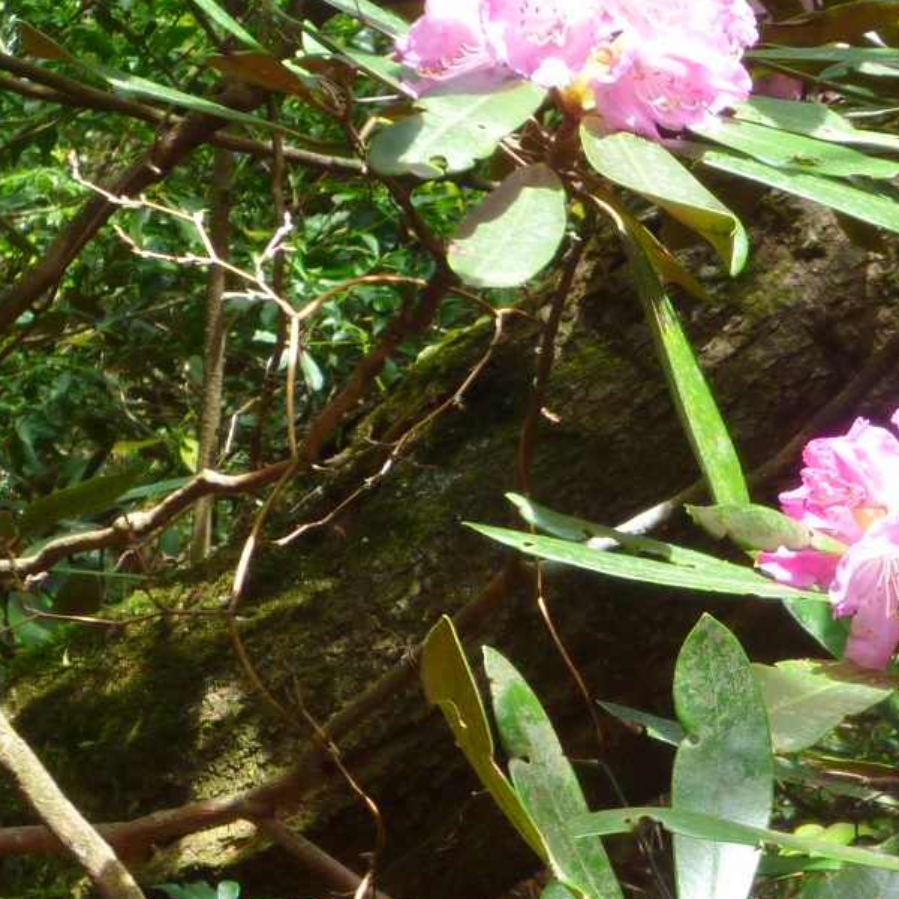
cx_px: 1065
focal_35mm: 172
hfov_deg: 10.0
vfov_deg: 10.1
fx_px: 5054
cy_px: 896
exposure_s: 1/60
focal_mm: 10.1
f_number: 4.4
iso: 80
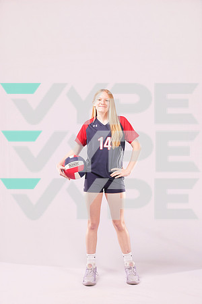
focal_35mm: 39
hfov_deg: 34.2
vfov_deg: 49.6
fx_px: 328
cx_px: 101
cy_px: 152
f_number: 6.3
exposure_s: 1/100
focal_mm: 39
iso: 200
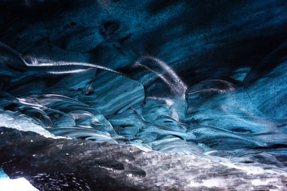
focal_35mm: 36
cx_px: 144
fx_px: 287
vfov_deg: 36.9
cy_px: 96
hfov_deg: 53.1
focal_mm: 24
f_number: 4.5
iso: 3200
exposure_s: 1/6
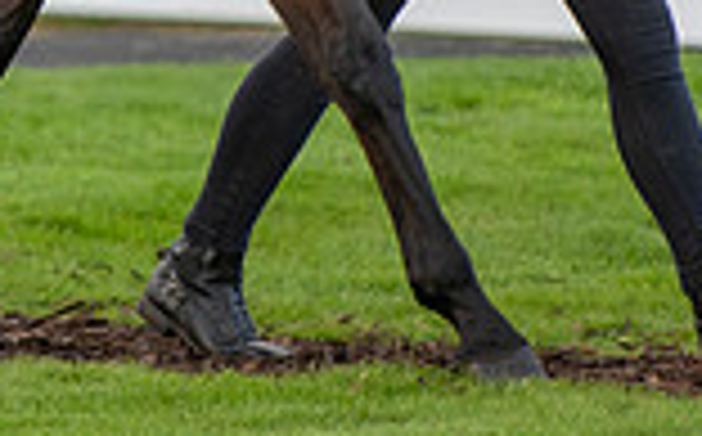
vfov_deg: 1.3
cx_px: -134
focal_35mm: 983
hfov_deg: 2.1
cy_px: -379
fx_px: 18779
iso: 320
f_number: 2.8
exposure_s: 1/500
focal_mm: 200
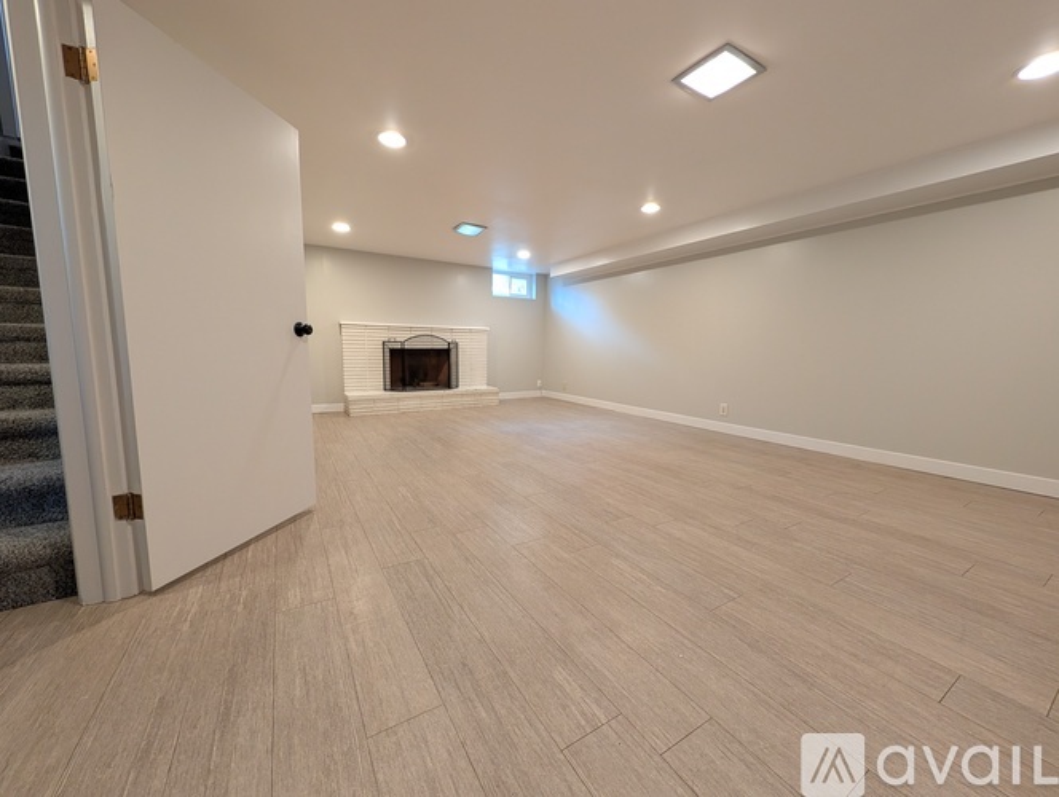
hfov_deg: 110.5
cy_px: 398
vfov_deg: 94.6
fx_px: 368
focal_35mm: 12
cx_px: 530
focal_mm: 2.02
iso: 129
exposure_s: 1/40
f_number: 1.7
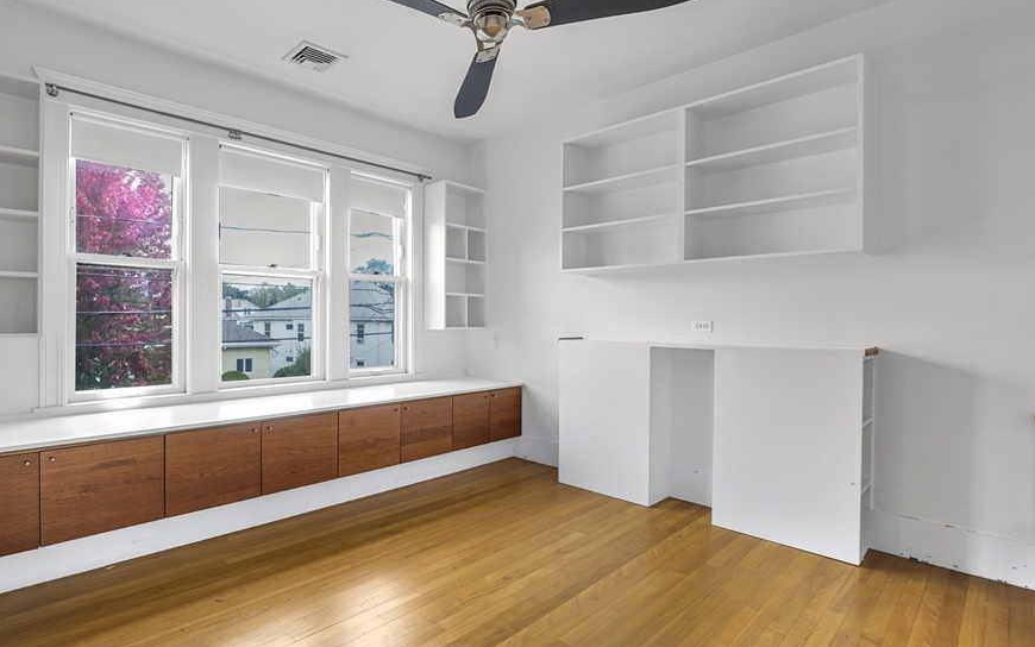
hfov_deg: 90.4
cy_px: 318
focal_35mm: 18
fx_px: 508
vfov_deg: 65.0
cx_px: 437
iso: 200
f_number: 8
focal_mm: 10
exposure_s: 1/1.25
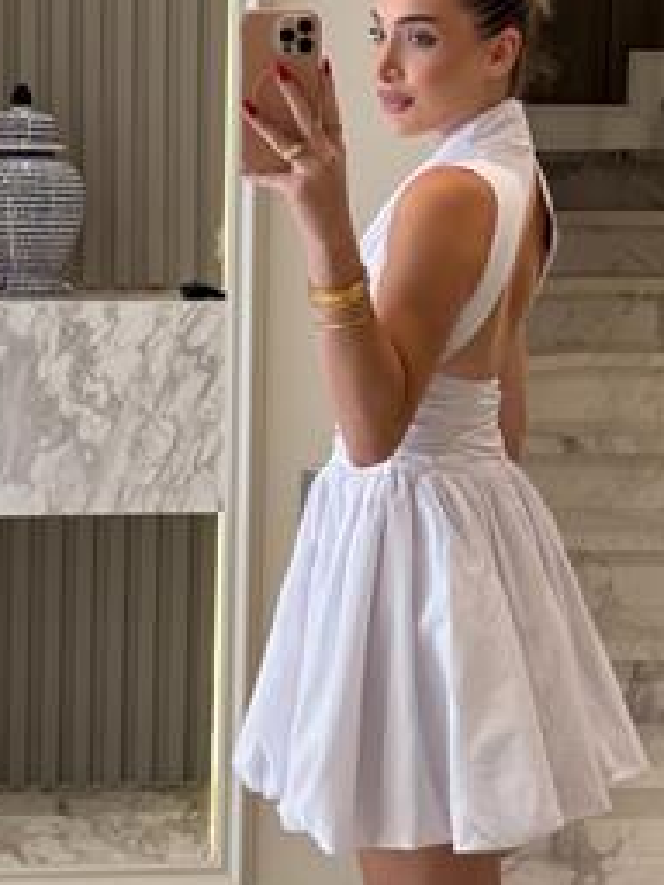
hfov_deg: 19.5
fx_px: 1918
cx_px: 495
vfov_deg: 25.9
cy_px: 346
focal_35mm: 75
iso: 80
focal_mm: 6.76
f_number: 1.78
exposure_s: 1/50
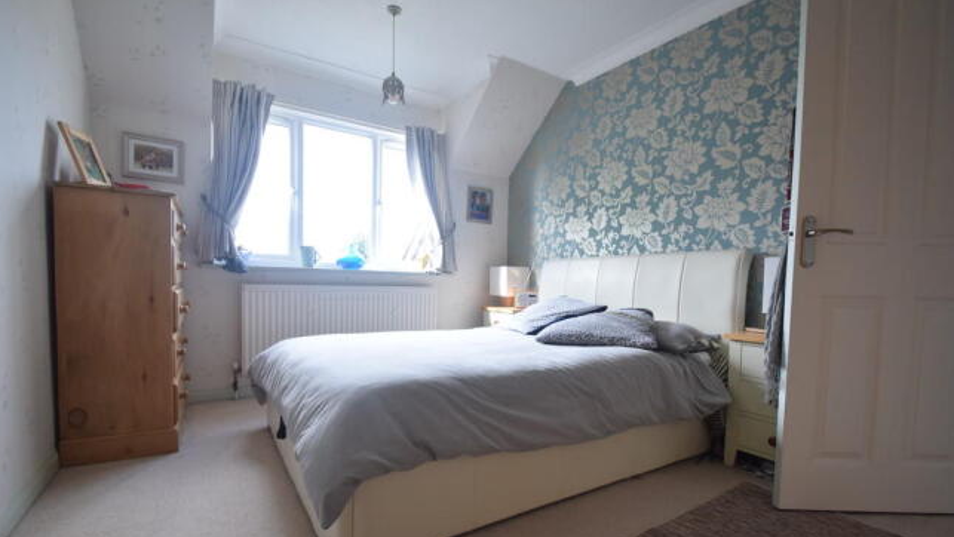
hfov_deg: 99.4
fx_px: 405
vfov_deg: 66.5
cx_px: 473
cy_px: 321
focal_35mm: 16
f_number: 5.6
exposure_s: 1/125
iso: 800
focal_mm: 10
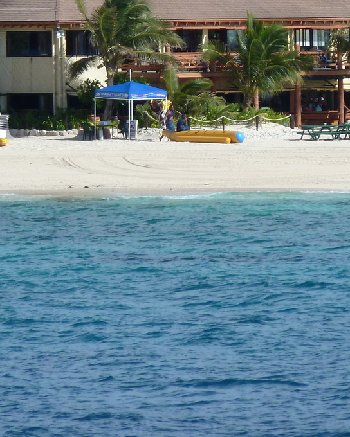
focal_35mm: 556
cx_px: 201
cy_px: 66
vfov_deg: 3.5
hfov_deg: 2.8
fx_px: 7199
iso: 160
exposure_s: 1/800
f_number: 5.6
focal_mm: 39.7
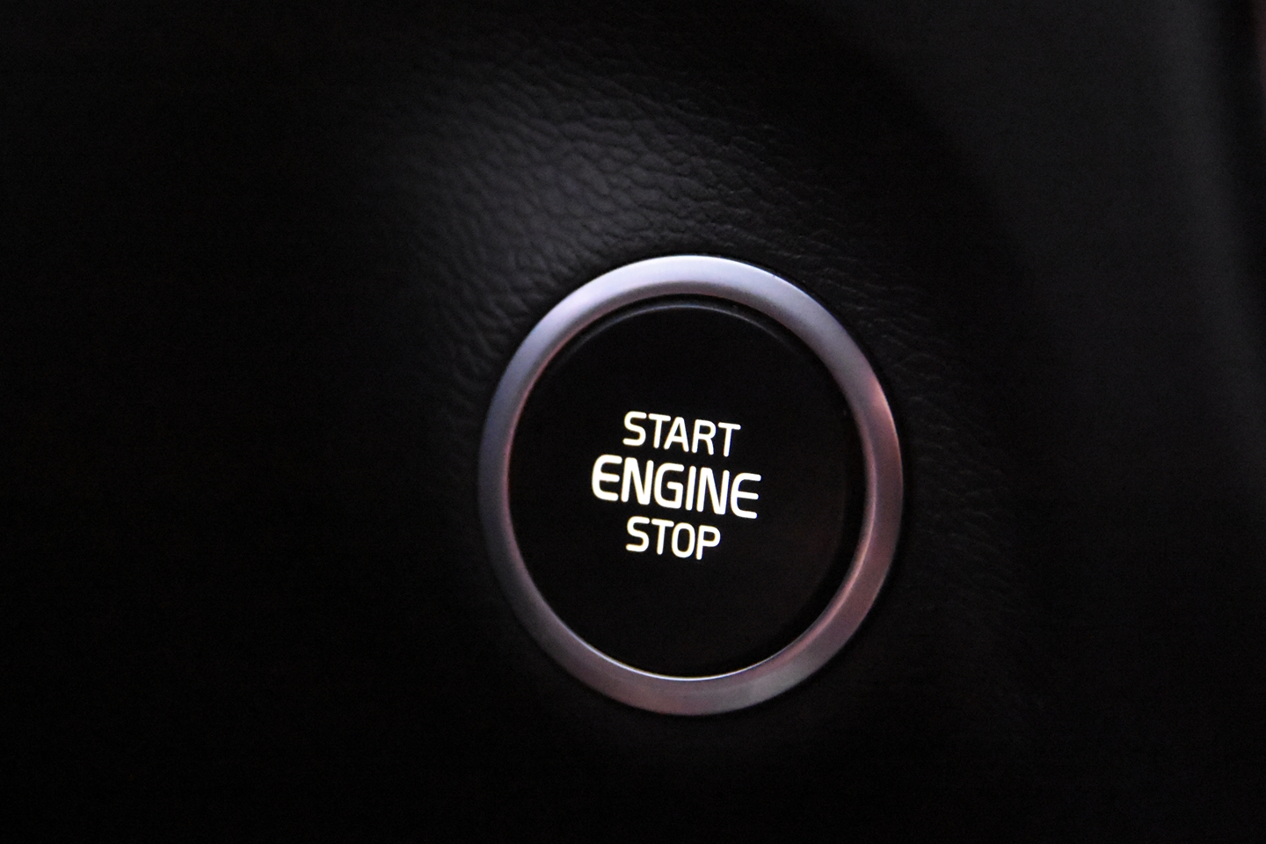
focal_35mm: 124
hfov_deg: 16.5
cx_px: 566
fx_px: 4360
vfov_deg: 11.1
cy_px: 492
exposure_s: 1/60
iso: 12800
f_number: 4
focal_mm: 62
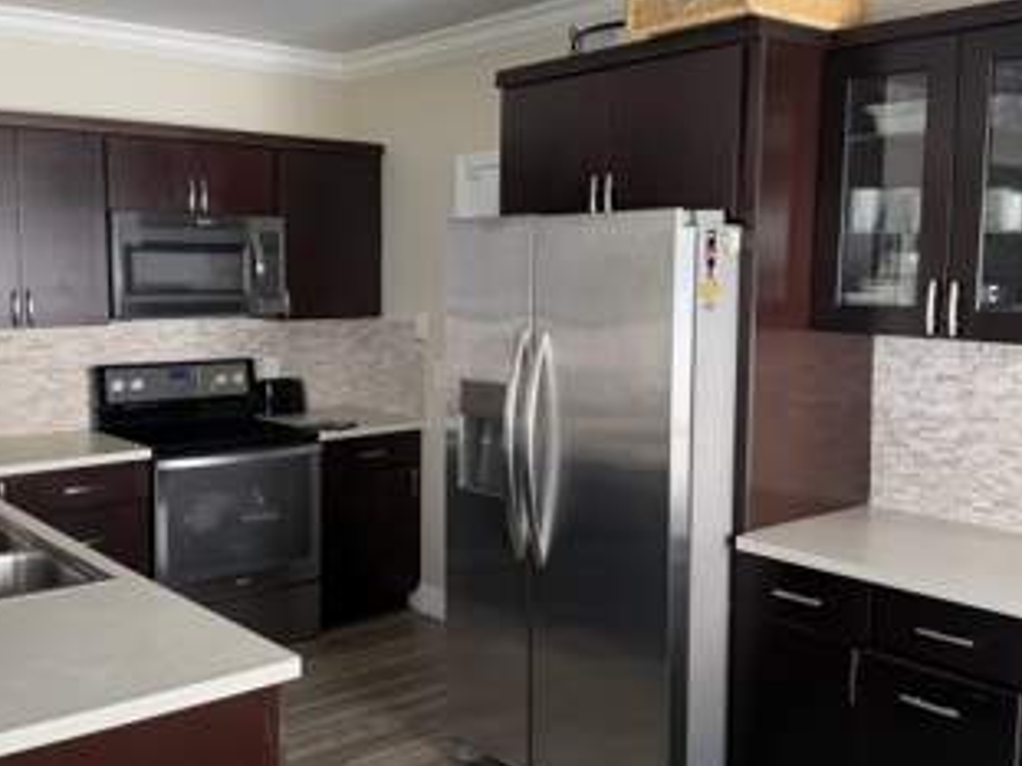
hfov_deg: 49.9
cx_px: 421
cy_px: 376
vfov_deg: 38.6
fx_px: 1092
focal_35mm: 37
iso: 200
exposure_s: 1/112
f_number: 1.78
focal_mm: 6.76
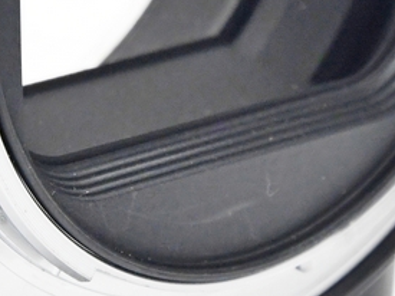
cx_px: 10
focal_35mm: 551
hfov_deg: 3.6
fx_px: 6285
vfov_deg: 2.7
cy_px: -24
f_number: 8
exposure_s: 1/100
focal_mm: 70
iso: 1600
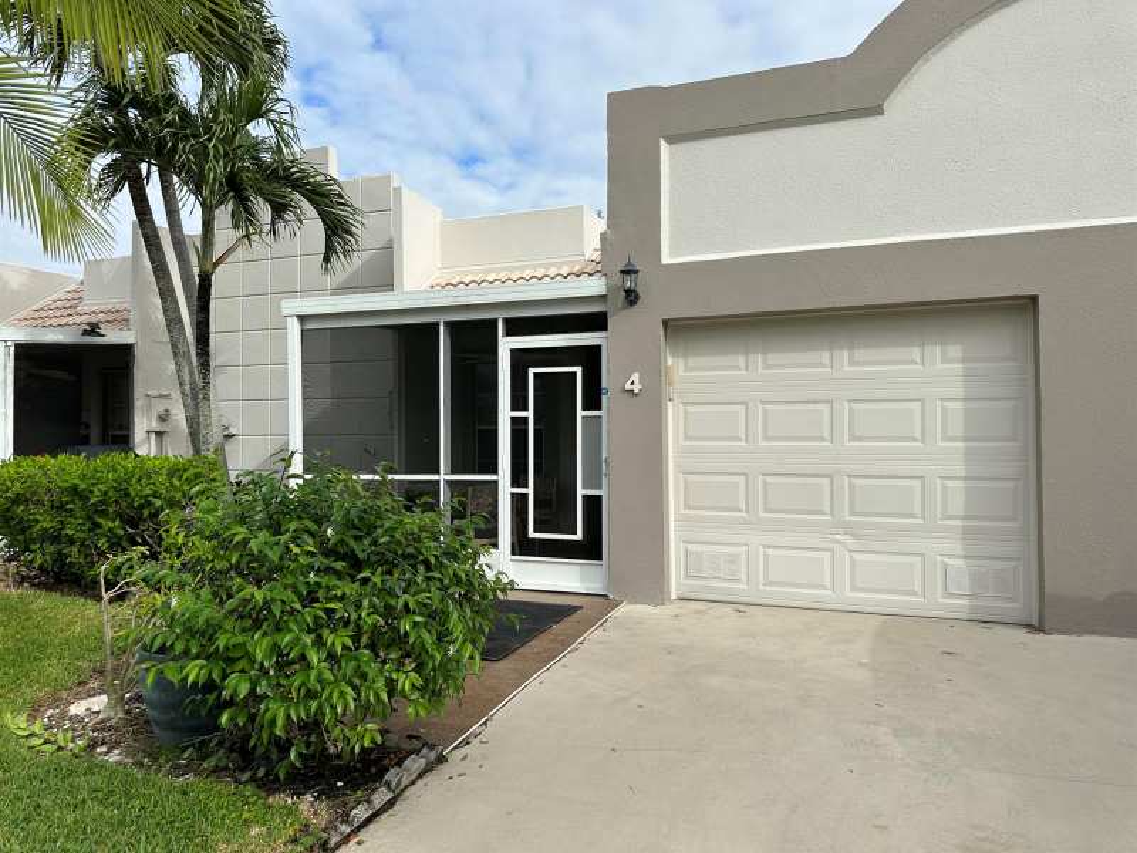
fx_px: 788
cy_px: 426
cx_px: 568
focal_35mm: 24
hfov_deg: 71.6
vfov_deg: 56.8
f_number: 1.78
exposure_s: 1/4016
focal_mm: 6.86
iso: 80
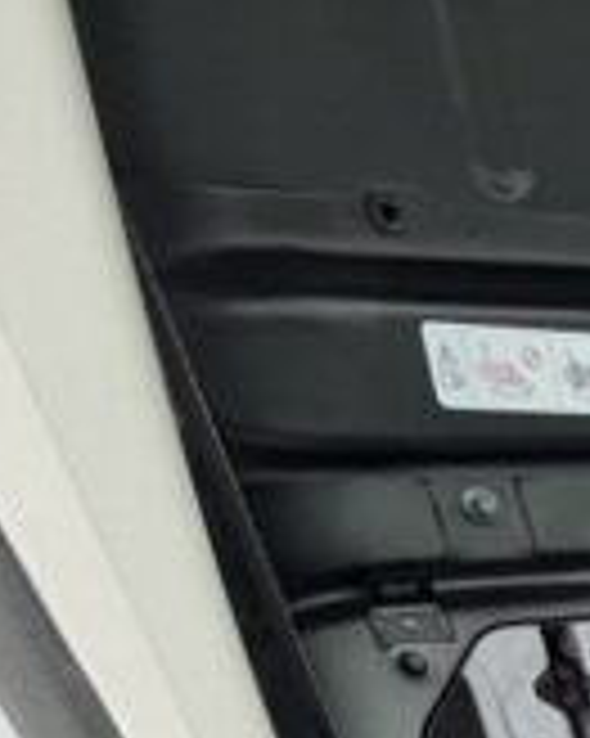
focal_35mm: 64
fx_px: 1398
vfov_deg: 21.3
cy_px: 1282
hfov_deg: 15.0
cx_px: 1396
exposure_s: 1/121
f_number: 2.2
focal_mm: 2.22
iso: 100
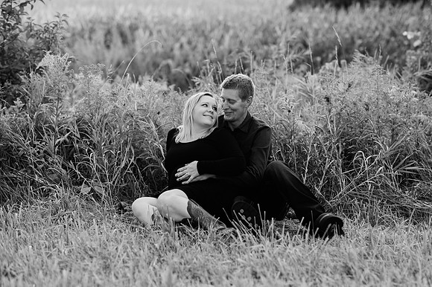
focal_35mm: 92
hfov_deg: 22.1
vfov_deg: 14.8
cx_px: 235
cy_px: 144
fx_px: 1108
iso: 200
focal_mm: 85
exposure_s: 1/640
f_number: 2.8
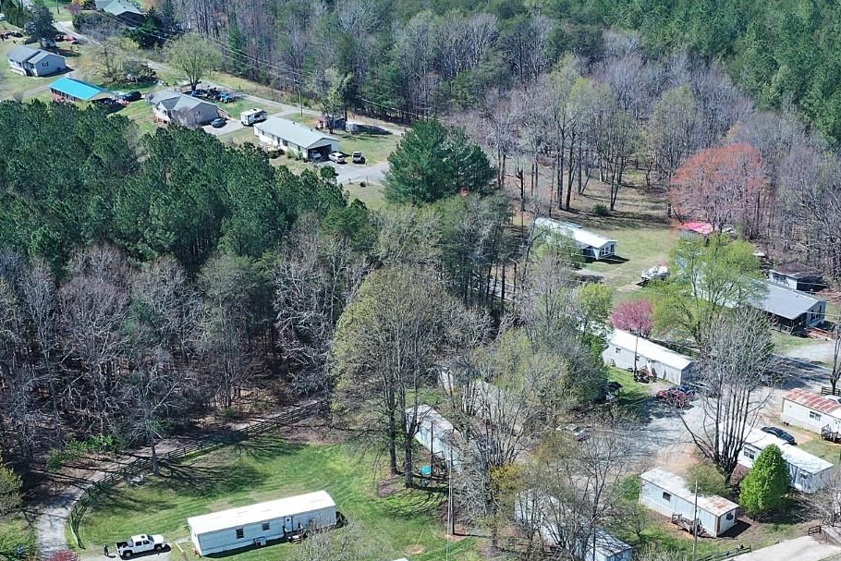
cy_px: 559
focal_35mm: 63
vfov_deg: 20.9
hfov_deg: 31.9
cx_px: 463
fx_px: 1472
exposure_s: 1/200
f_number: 8
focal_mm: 10.26
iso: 100
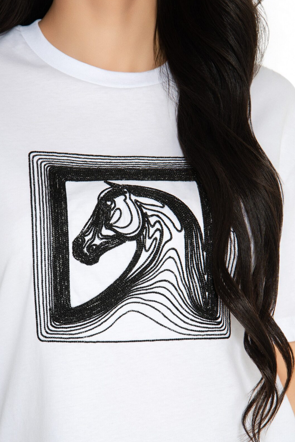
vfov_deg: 12.0
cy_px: 235
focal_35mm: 171
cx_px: 131
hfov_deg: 8.0
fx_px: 2101
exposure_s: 1/160
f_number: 9
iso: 100
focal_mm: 150
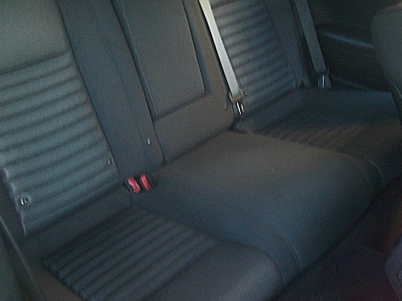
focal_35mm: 44
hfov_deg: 42.9
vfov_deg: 32.8
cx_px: 203
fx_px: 511
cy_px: 129
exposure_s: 1/20
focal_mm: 6.3
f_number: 2.8
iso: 800
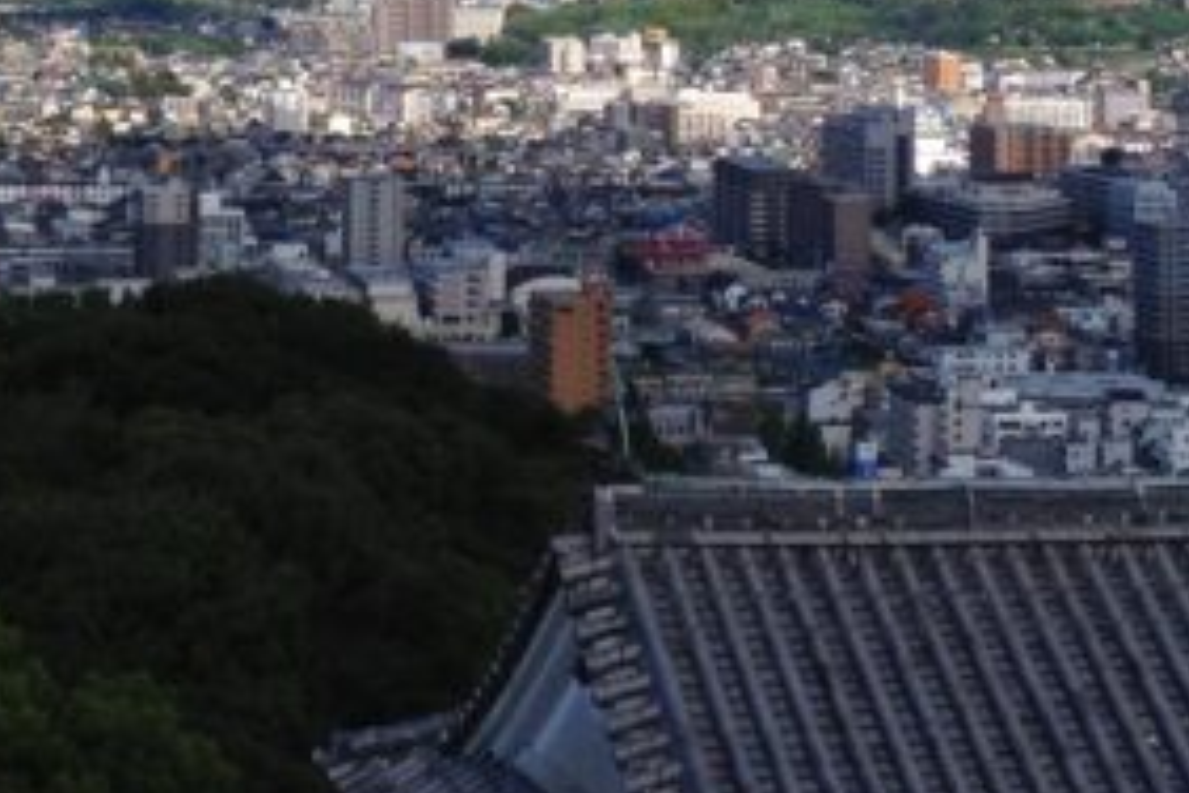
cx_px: 413
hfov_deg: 15.5
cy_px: -367
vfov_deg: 10.1
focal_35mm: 132
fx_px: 4359
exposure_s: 1/2208
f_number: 2.4
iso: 64
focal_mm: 4.28
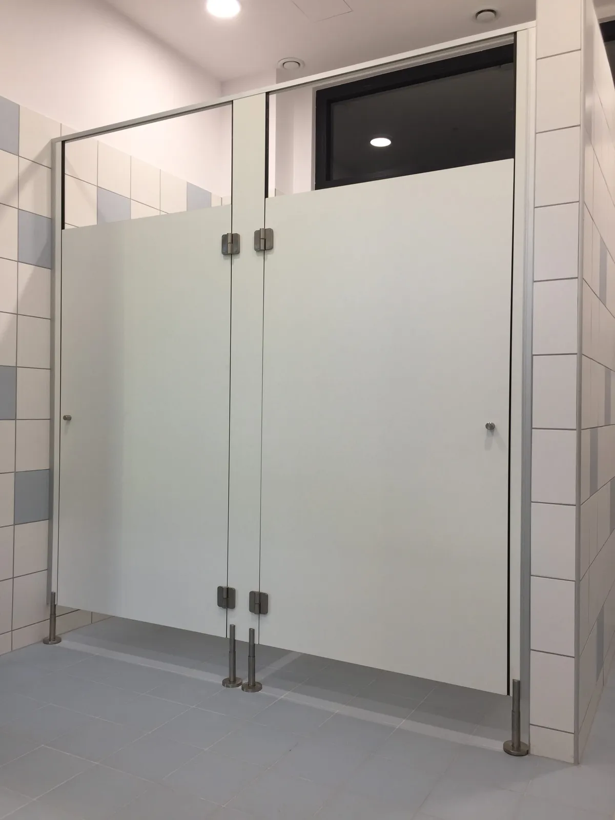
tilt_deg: +1.3
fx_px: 687
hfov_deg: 48.2
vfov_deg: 61.7
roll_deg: +0.1
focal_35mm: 29
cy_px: 410
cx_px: 308
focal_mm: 4.15
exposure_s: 1/50
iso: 32
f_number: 2.2
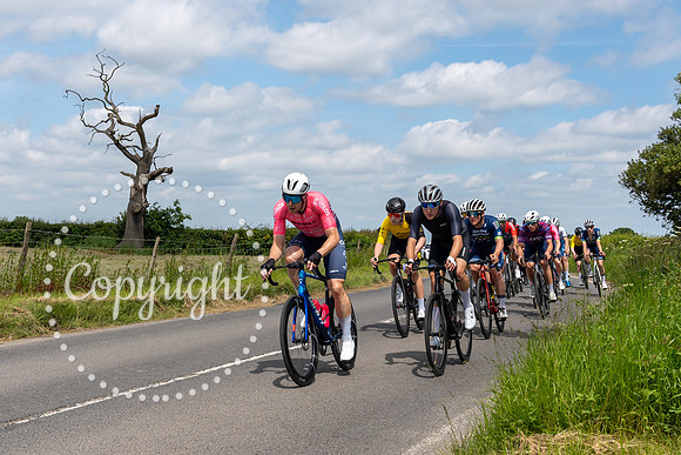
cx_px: 274
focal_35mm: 55
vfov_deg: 24.7
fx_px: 1036
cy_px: 273
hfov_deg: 36.3
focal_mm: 29
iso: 100
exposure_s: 1/1250
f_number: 6.3
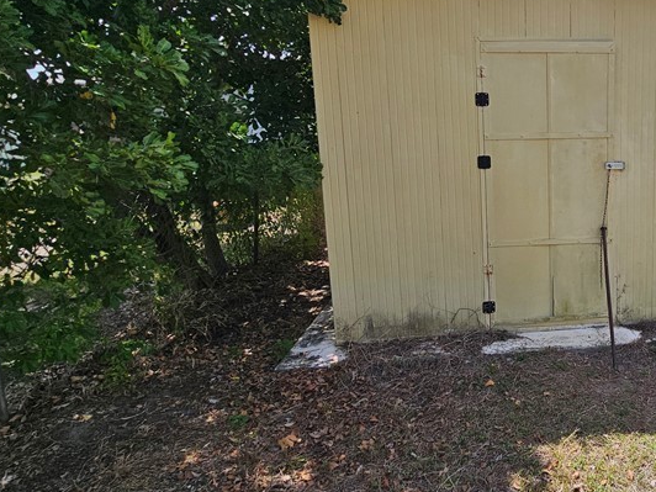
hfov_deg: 61.3
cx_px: 559
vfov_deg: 54.5
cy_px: 199
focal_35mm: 25
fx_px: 474
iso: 50
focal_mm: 2.2
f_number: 2.2
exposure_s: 1/1962
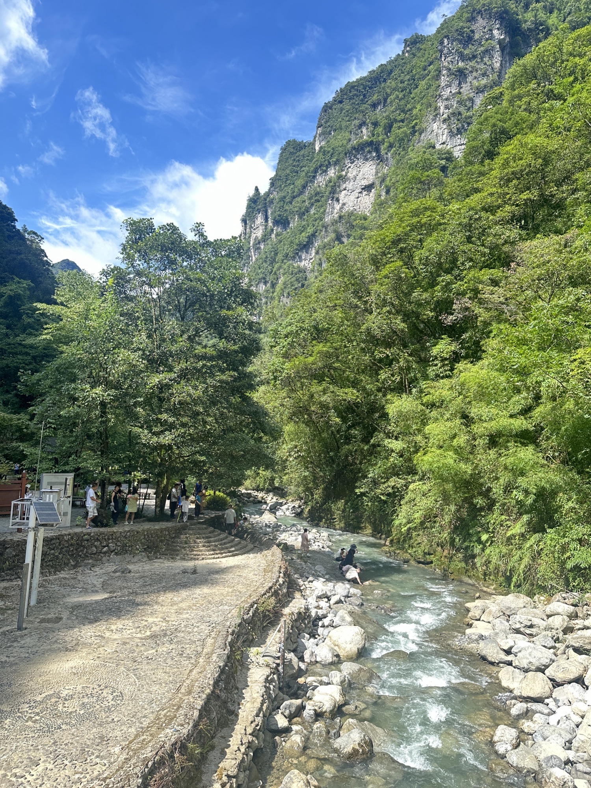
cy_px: 394
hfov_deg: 56.8
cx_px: 296
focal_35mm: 24
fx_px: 546
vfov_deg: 71.6
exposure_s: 1/555
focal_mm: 6.86
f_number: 1.78
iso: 80
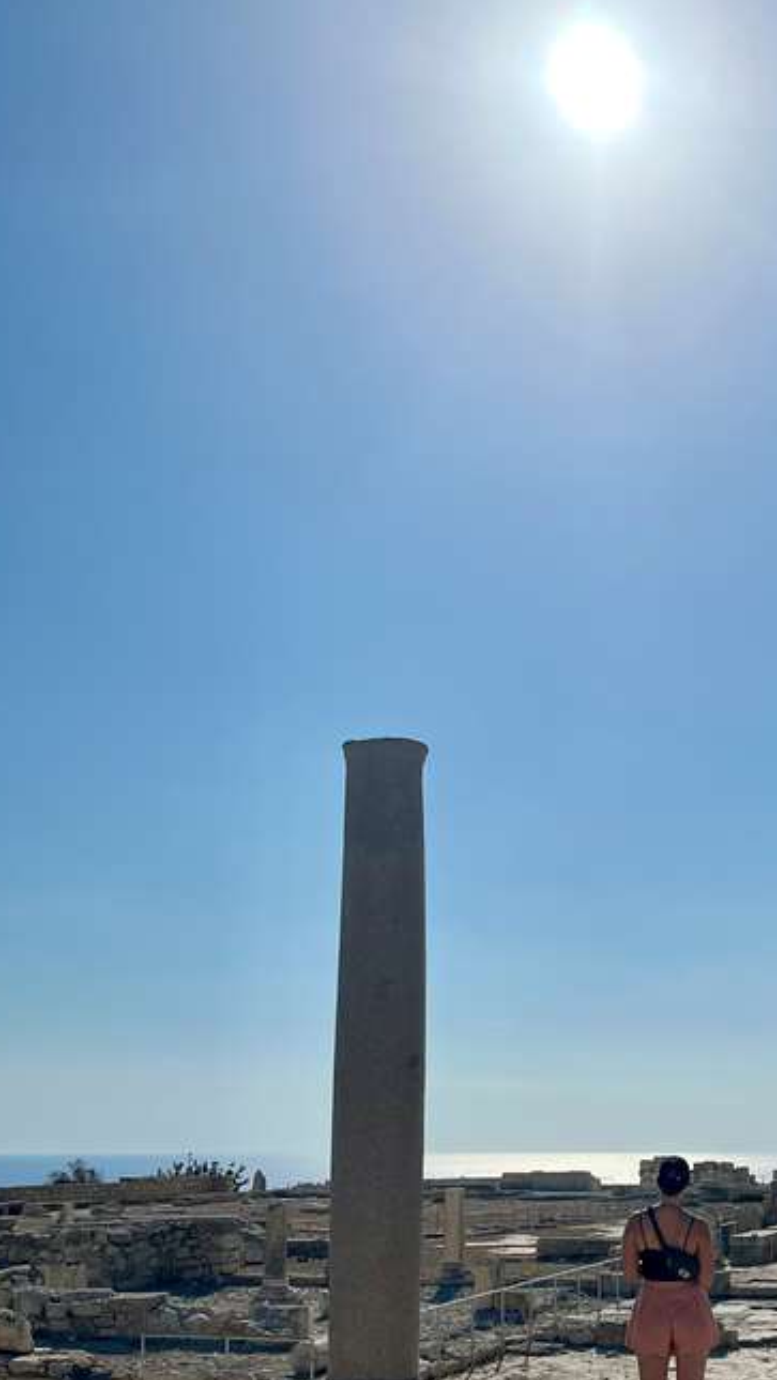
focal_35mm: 45
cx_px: 762
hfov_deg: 25.3
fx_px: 1648
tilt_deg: +2.9
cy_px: 1053
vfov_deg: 43.8
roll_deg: -0.4
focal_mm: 5.1
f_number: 1.6
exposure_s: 1/17241
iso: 50
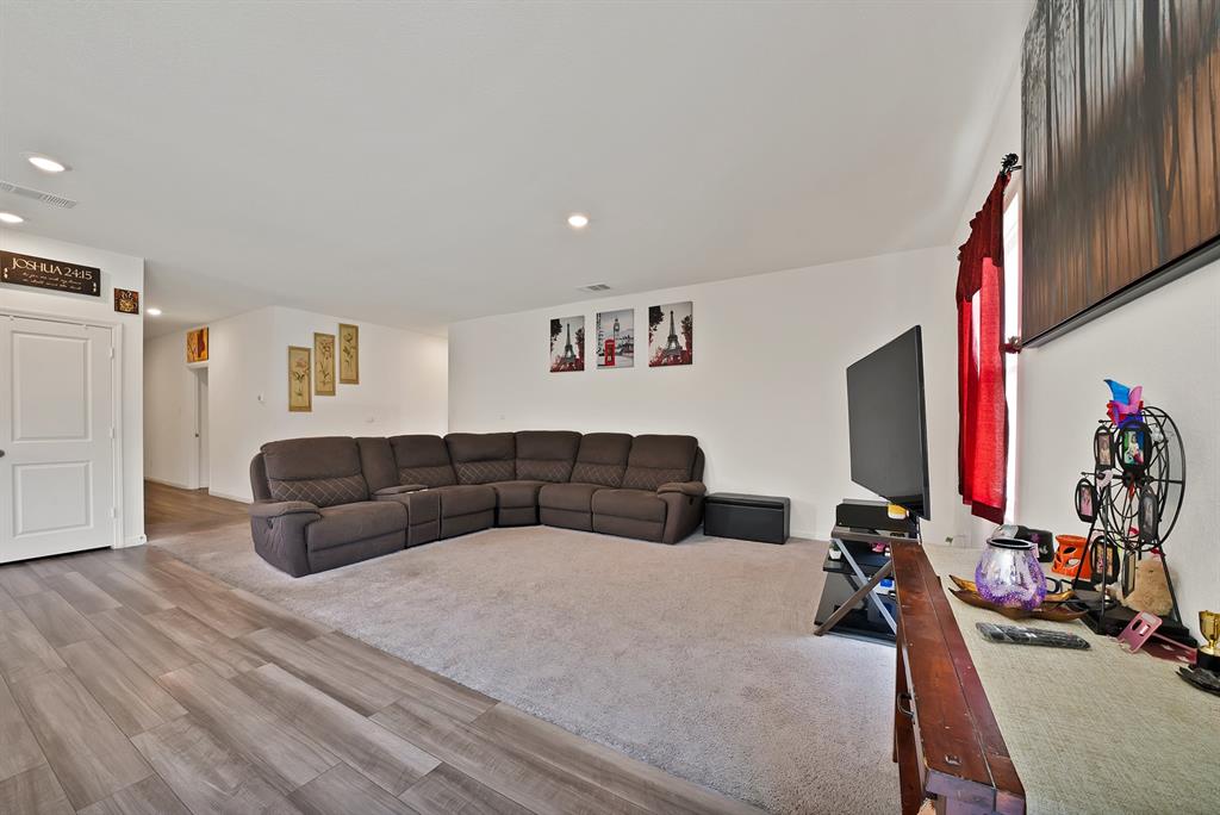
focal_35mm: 12
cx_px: 610
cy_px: 408
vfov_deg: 90.1
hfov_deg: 112.6
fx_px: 407
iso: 640
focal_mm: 12
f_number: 9
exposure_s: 1/2.5
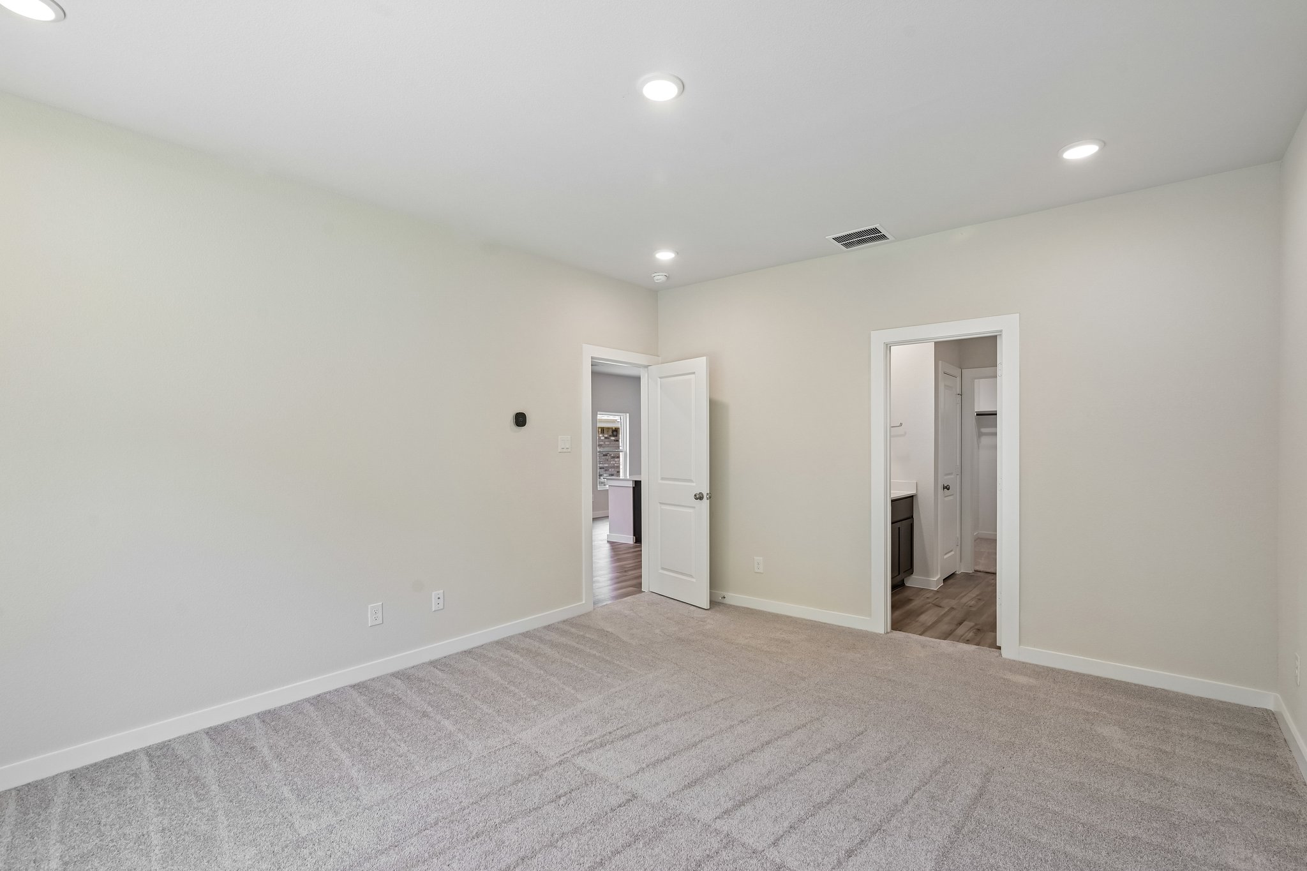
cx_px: 654
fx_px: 599
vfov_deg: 72.0
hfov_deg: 95.0
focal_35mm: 16
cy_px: 436
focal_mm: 16.5
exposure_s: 1/40
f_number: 8
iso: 400
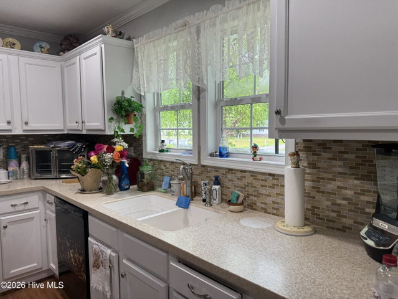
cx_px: 199
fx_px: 276
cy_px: 150
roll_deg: +0.3
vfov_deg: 56.9
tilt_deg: -4.6
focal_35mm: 24
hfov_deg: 71.6
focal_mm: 6.76
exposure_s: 1/120
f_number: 1.78
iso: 64
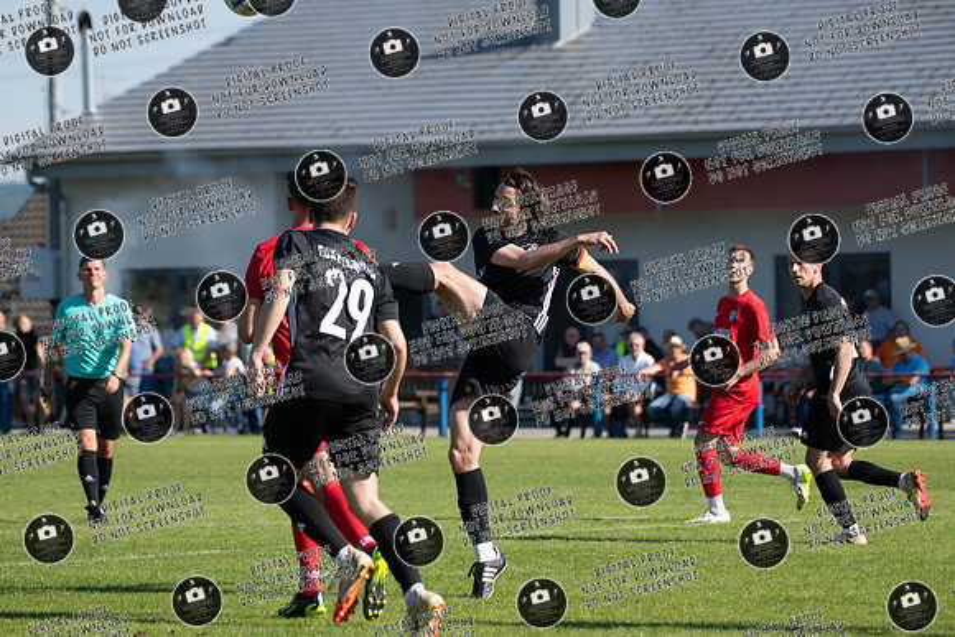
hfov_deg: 10.3
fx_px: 5307
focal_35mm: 200
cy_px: 318
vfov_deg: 6.9
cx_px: 478
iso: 400
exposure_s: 1/1600
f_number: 5.6
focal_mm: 200
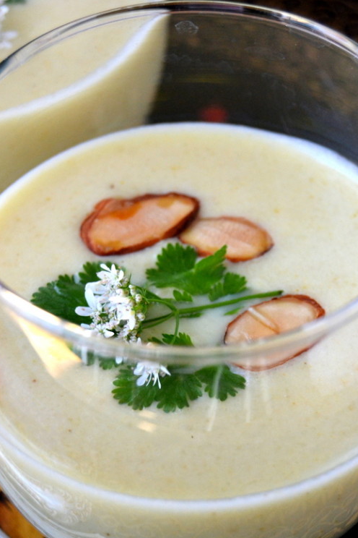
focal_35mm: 109
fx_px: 1621
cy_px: 284
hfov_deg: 12.6
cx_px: 161
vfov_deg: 18.8
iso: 1000
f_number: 5.6
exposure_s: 1/500
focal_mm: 55
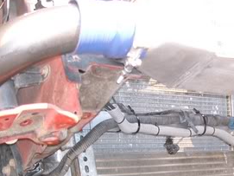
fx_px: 466
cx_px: 193
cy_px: 121
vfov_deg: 21.2
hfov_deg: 27.5
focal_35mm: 69
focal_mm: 8
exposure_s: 1/100
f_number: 2.8
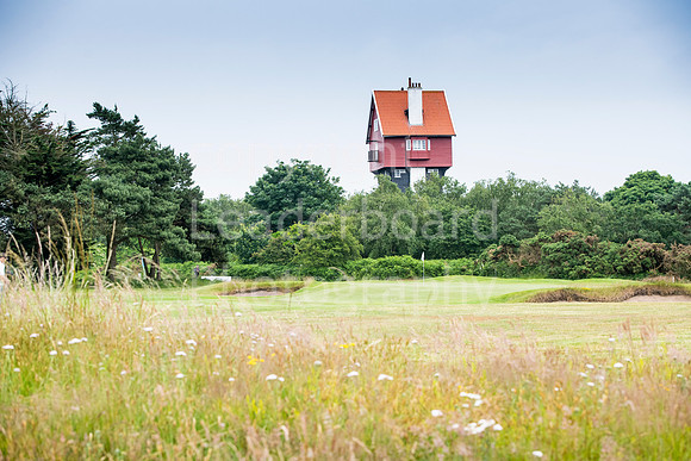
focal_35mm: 70
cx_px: 346
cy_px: 230
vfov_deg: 19.5
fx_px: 1344
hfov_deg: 28.8
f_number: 6.3
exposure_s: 1/800
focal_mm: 70
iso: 400
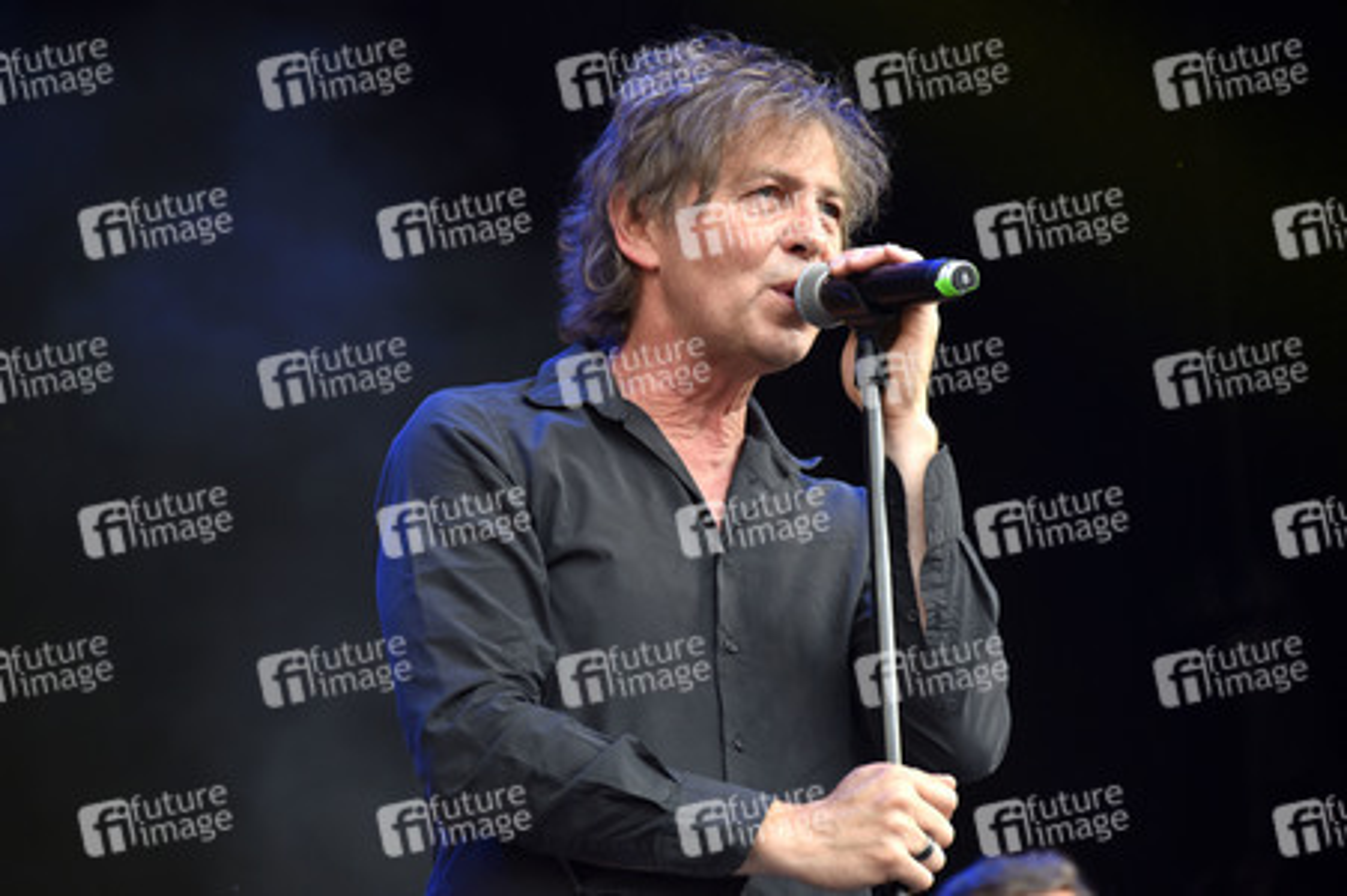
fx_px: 8599
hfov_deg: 9.0
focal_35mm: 230
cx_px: 674
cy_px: 448
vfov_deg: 6.0
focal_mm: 230
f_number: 6.3
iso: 1000
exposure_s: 1/250
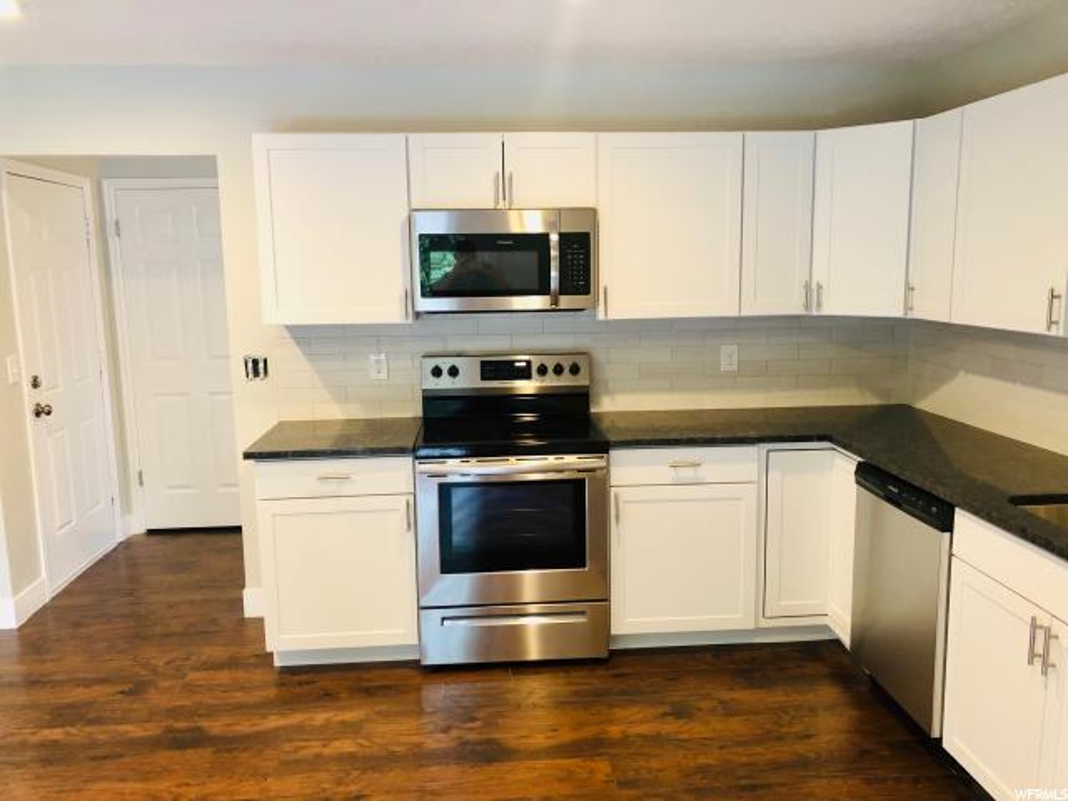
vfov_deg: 49.7
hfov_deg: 63.4
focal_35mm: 28
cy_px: 400
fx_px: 864
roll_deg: +0.7
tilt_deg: -9.9
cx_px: 534
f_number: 1.8
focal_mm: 4
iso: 50
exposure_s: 1/15
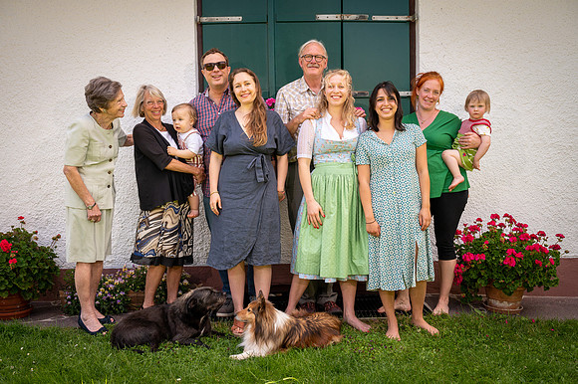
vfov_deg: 40.1
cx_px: 289
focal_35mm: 33
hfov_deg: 57.5
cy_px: 192
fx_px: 527
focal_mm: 31.5
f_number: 9
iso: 250
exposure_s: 1/200
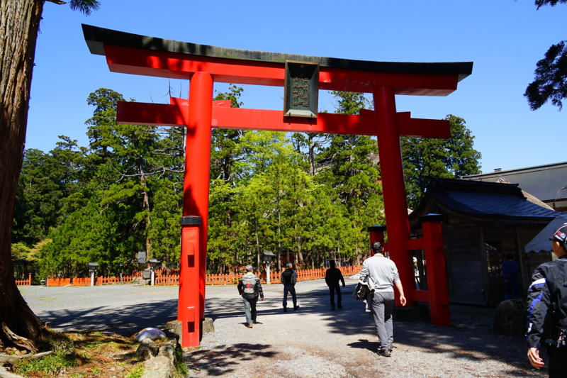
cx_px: 284
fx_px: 425
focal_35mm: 27
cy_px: 189
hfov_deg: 67.4
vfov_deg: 47.9
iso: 100
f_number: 9
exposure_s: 1/125
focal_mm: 18
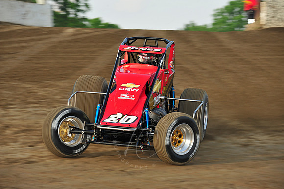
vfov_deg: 7.4
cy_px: 94
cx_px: 142
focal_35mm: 185
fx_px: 1459
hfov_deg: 11.1
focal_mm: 185
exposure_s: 1/320
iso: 400
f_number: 8
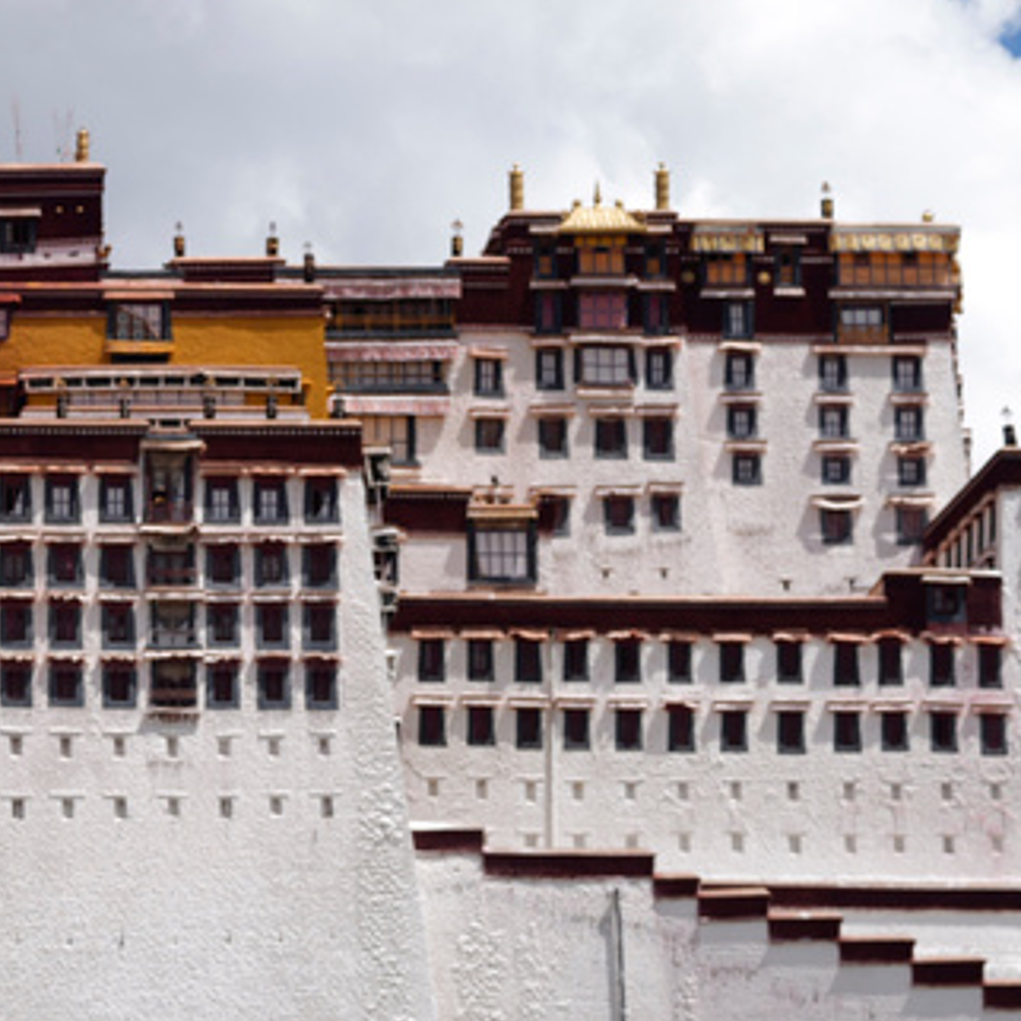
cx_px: -298
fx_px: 6307
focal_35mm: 189
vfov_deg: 9.2
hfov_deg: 9.1
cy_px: 958
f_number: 4.5
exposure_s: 1/800
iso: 100
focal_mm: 70
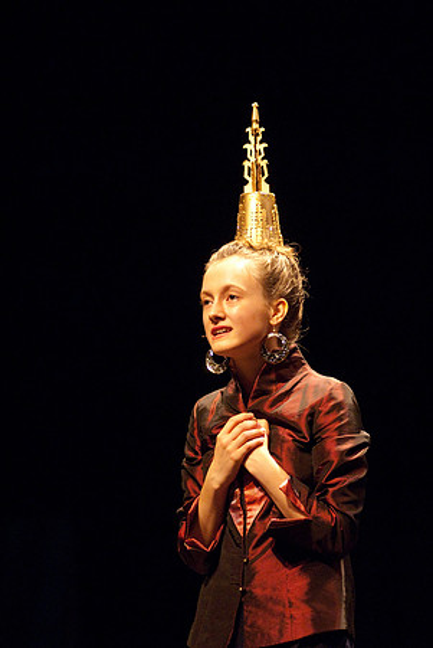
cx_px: 216
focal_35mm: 202
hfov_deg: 6.8
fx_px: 3645
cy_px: 324
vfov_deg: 10.1
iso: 1600
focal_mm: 135
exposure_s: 1/125
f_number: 2.8
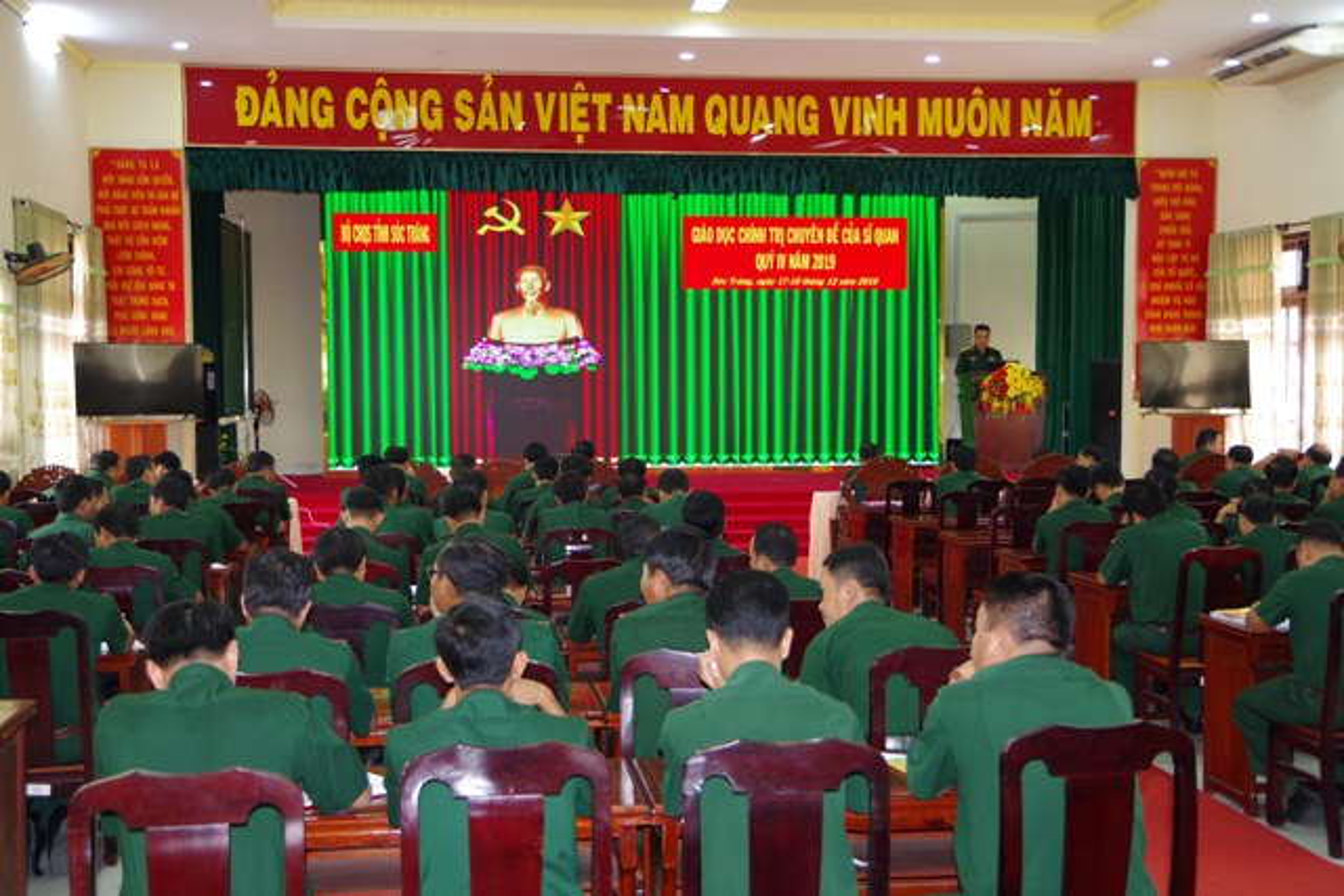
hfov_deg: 42.3
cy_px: 448
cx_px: 672
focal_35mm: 46
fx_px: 1736
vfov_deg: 29.0
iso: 800
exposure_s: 1/40
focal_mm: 31
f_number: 4.5
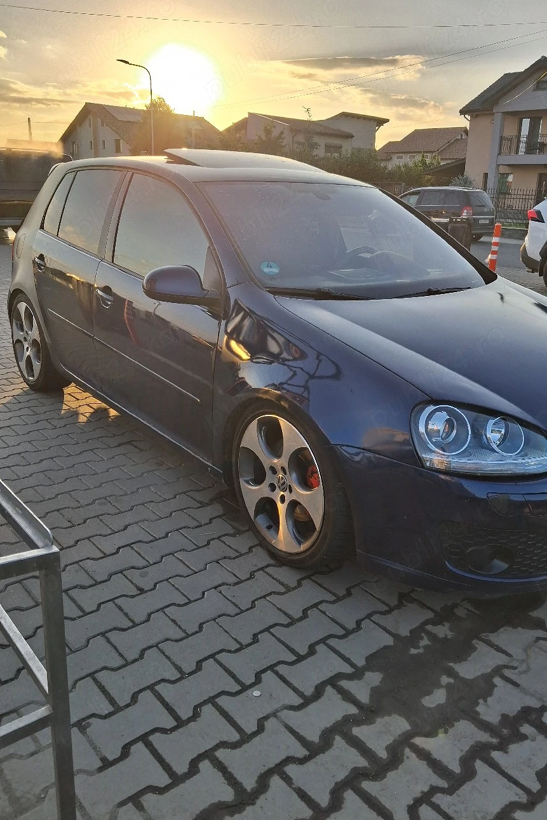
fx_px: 661
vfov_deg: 63.6
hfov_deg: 44.8
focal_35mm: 29
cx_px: 314
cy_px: 403
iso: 20
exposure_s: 1/222
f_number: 1.8
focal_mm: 4
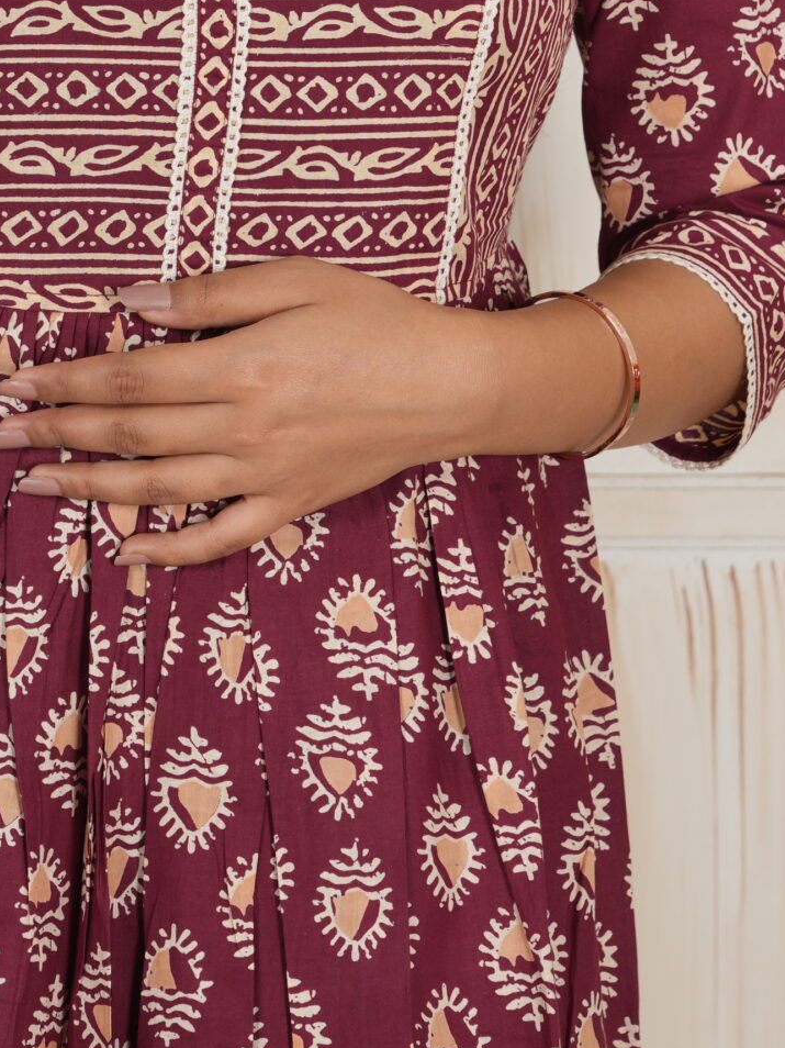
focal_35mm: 209
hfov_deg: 7.1
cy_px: -101
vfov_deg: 9.4
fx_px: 6322
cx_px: 180
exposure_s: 1/125
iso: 125
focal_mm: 81
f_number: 6.3
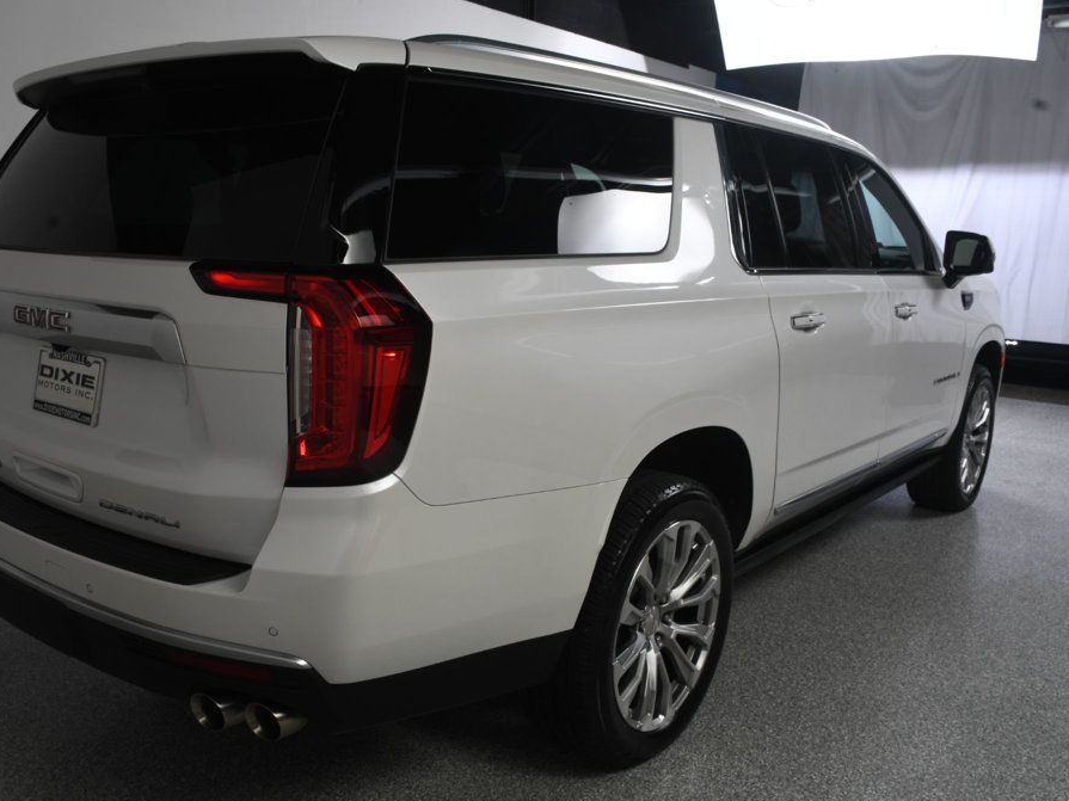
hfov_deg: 55.2
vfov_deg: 42.9
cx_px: 471
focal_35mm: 33
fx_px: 1019
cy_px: 405
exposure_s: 1/160
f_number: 13
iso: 100
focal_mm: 20
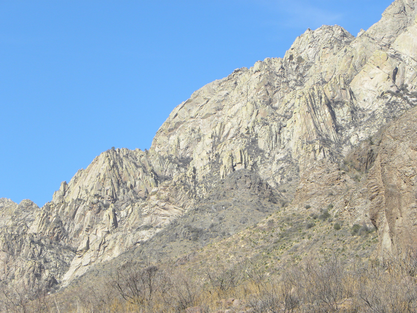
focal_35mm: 184
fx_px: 2217
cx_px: 208
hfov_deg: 10.7
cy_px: 156
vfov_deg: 8.1
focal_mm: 32.7
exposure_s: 1/261
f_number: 5.6
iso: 64
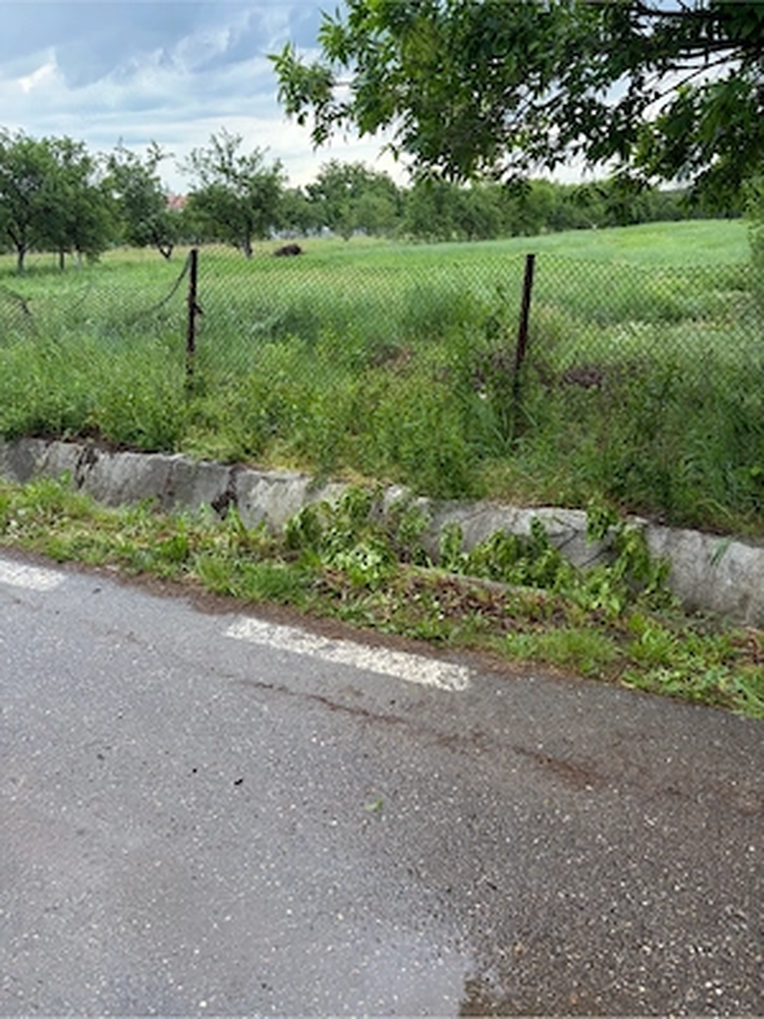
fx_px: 765
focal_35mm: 26
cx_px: 382
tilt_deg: -20.1
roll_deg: +1.6
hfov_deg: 53.1
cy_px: 510
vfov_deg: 67.3
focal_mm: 5.96
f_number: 1.6
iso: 50
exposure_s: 1/216
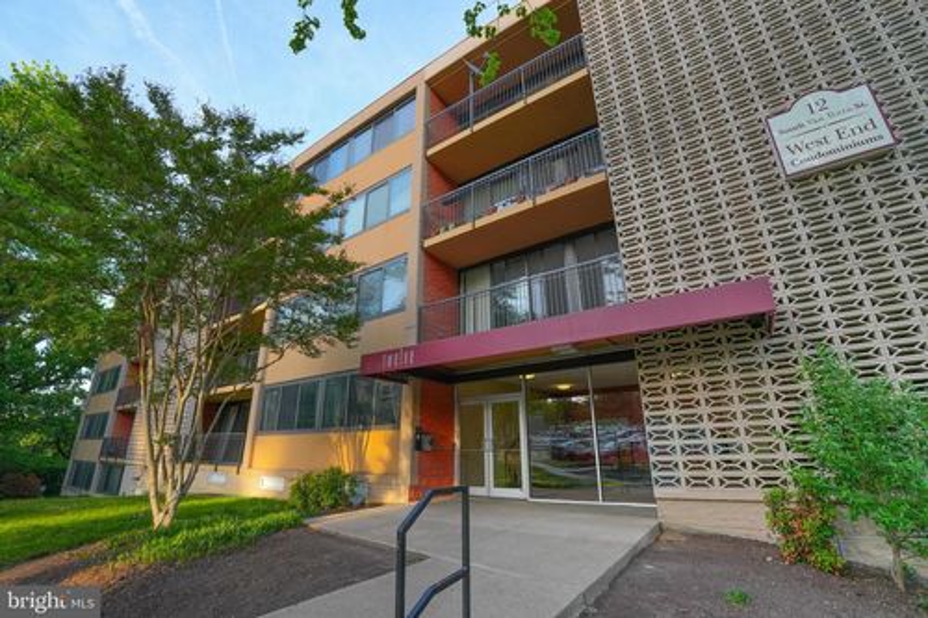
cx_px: 464
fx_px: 387
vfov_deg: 77.3
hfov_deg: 100.4
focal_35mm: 15
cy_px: 309
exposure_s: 1/250
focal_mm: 10
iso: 250
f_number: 4.5
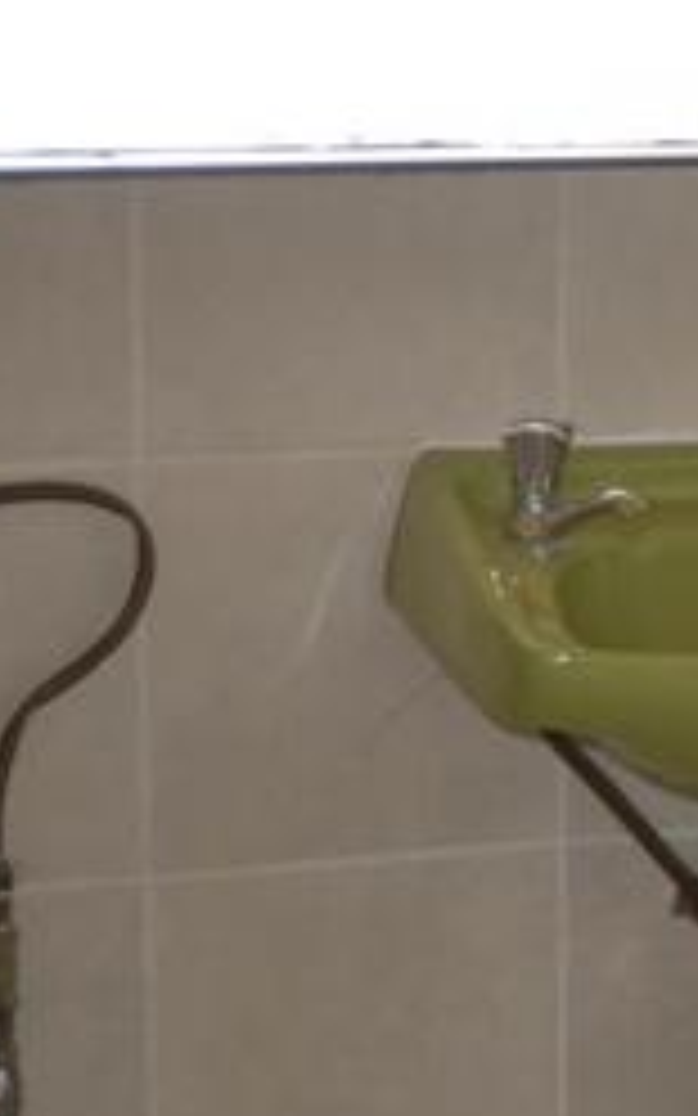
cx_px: 1599
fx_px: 4505
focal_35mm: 148
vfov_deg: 14.1
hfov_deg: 8.2
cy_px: 295
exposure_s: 1/60
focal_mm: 30
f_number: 4.2
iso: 560
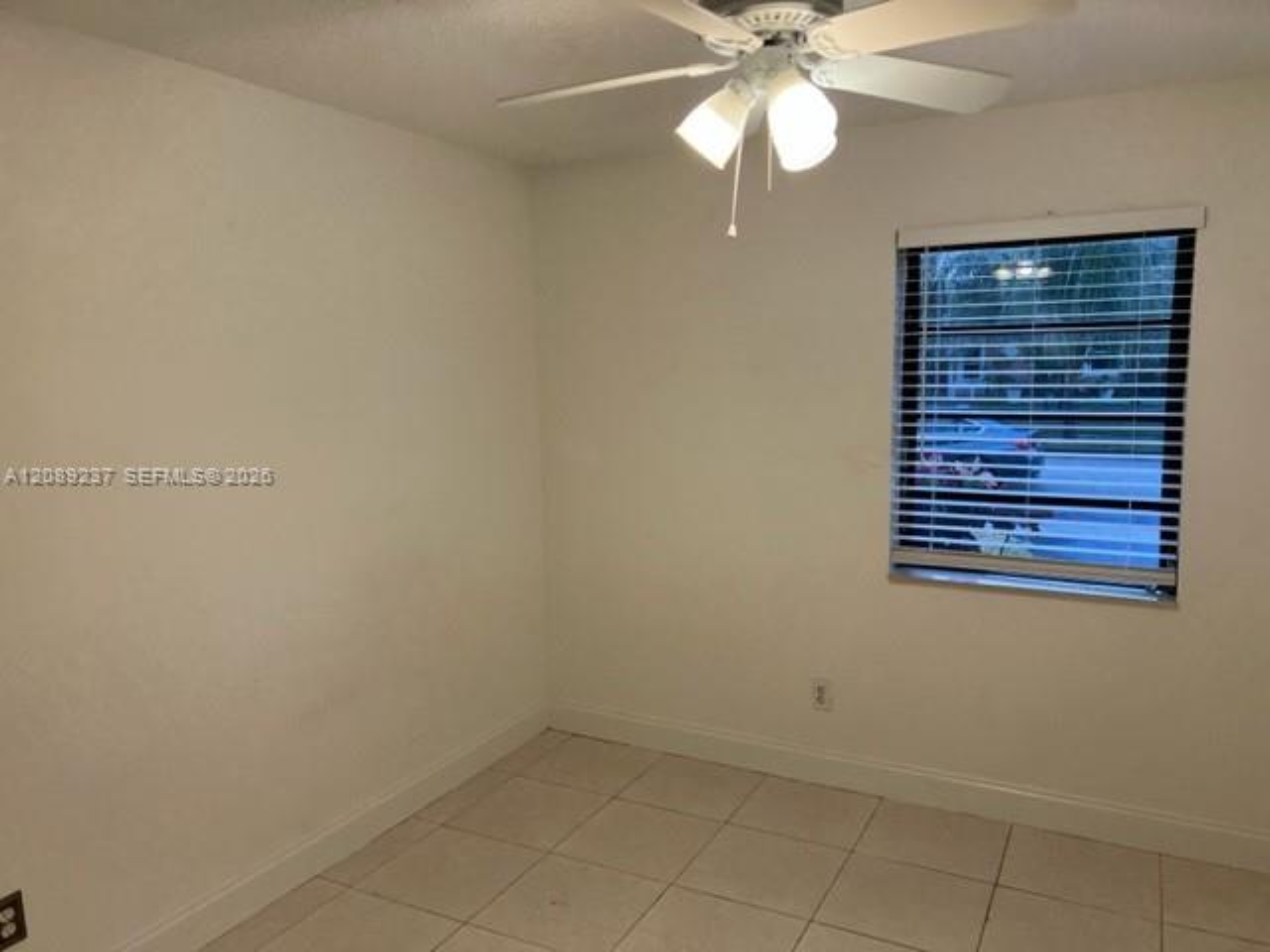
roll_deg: +0.3
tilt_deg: -7.6
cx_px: 635
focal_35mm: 26
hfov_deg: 67.3
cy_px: 476
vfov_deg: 53.1
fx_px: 954
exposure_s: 1/120
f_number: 1.5
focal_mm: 5.7
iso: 80
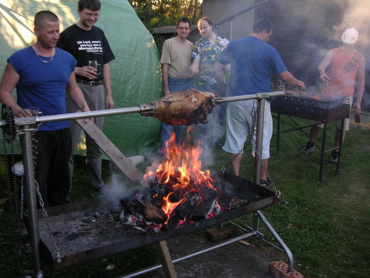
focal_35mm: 38
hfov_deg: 49.0
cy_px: 139
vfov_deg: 37.7
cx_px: 185
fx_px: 406
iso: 100
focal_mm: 5.8
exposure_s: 1/67.3
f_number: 2.8
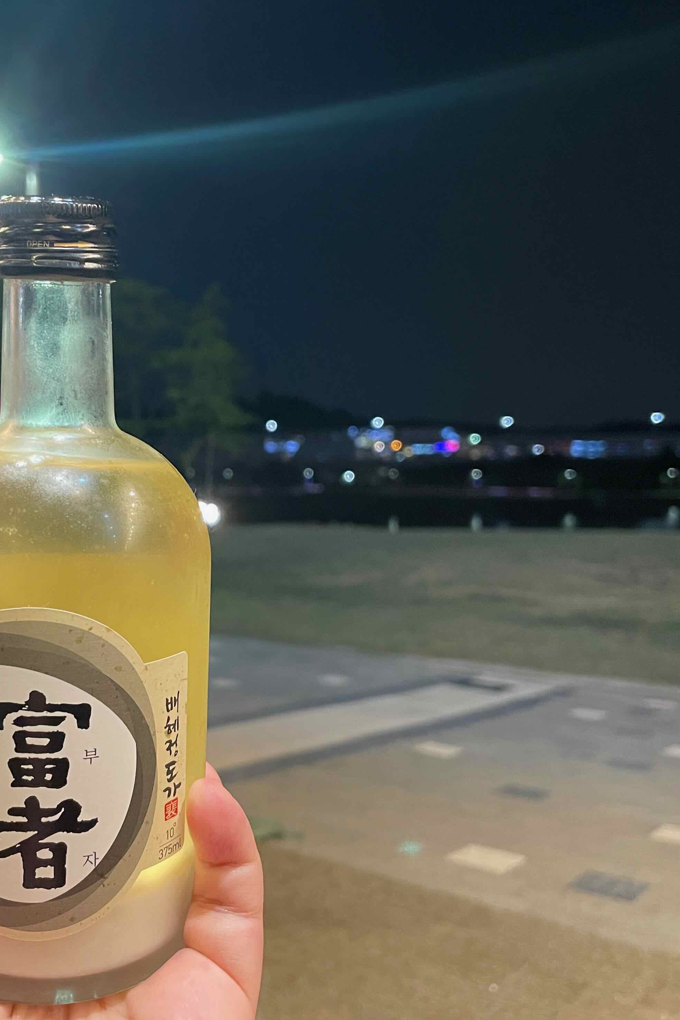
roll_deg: +0.4
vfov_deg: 51.9
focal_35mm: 37
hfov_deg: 35.4
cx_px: 202
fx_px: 1048
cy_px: 510
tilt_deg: -1.3
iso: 400
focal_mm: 4.2
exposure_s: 1/60
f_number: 1.6
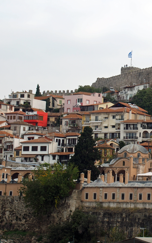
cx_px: 158
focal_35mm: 153
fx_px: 1014
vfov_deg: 13.7
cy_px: 122
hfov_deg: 8.5
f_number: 7.1
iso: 200
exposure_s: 1/200
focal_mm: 54
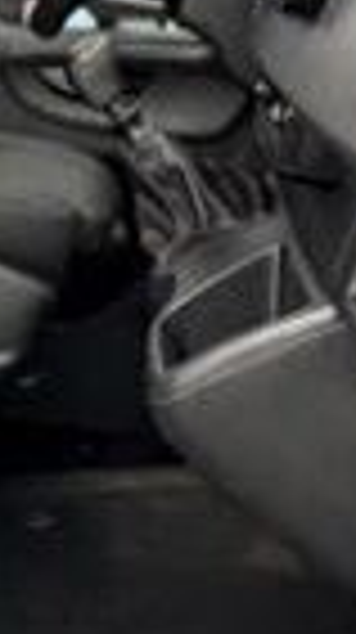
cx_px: -153
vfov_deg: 25.0
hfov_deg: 13.8
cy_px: 85
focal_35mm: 83
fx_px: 1397
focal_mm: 2.22
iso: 320
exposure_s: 1/109
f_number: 2.2
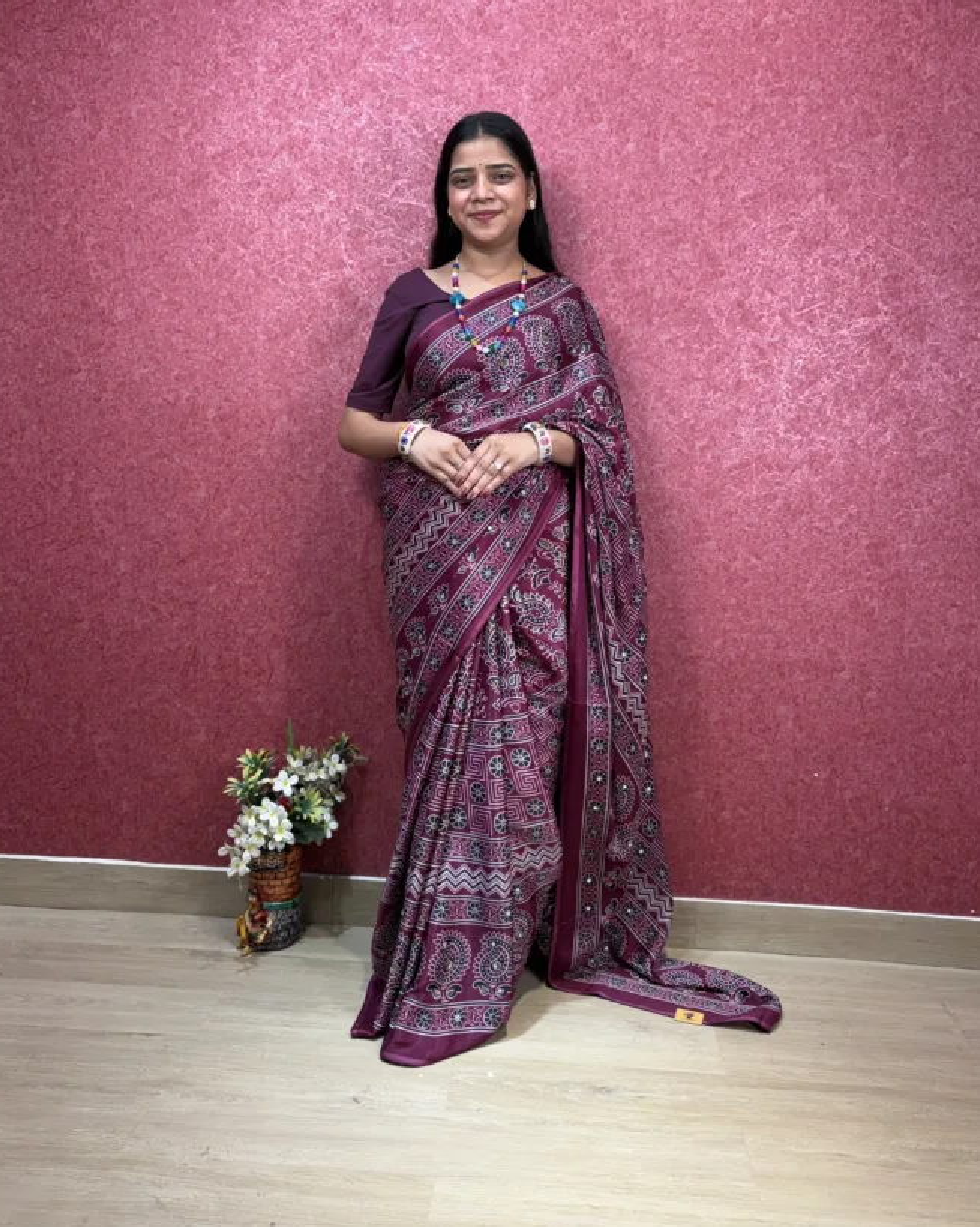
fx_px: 1016
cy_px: 565
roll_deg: -1.5
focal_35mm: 28
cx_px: 488
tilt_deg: -5.9
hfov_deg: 51.5
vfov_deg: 62.1
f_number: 1.6
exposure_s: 1/122
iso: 32
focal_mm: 5.96
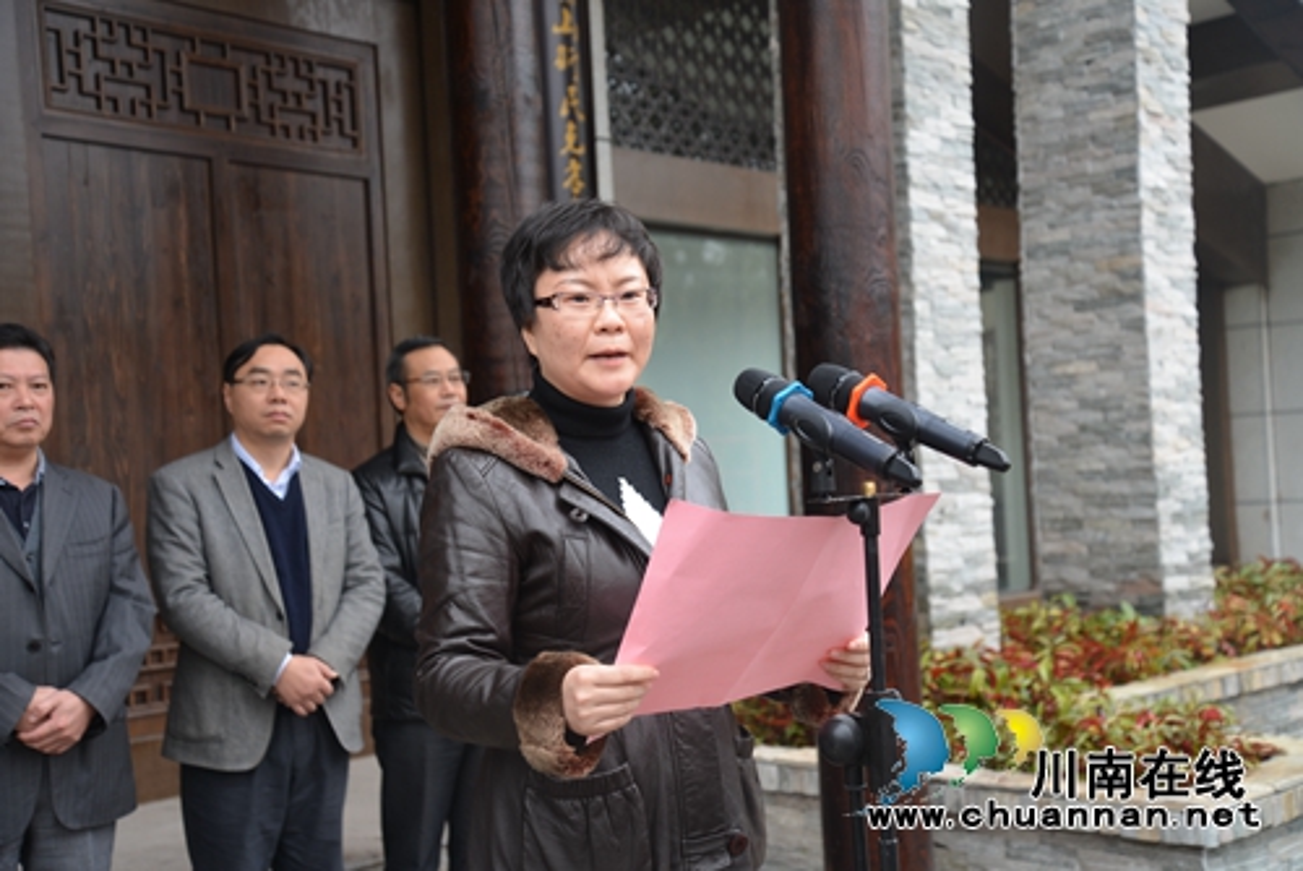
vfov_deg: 28.1
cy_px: 436
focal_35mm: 48
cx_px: 652
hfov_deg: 41.1
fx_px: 1738
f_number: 4.2
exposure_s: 1/20
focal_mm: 48
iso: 200
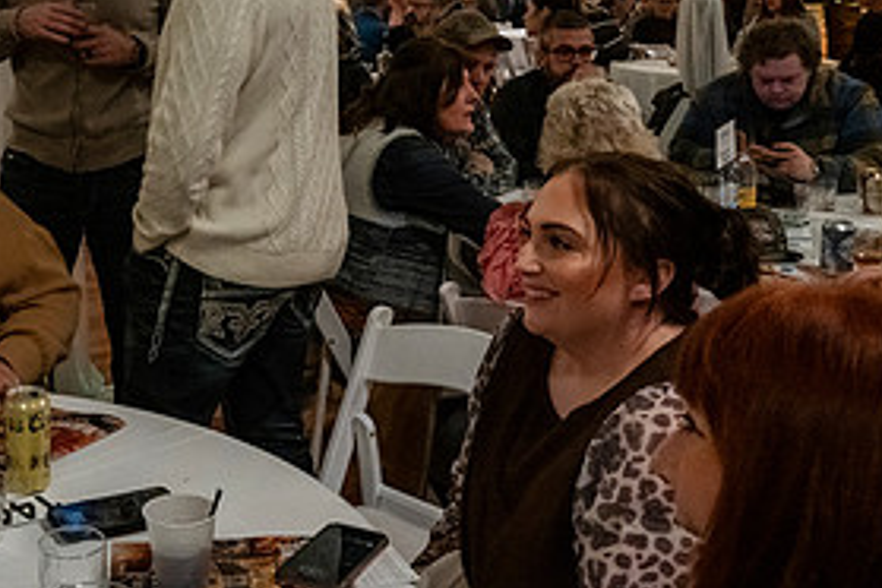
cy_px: 40
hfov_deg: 36.2
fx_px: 1298
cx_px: 171
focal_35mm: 53
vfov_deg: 24.6
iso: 6400
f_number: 9
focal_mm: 25.5
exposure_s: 1/40
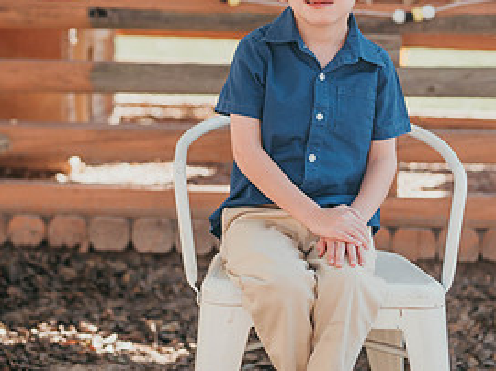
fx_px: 1288
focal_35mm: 90
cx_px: 255
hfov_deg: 21.8
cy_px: 80
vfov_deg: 16.3
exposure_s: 1/1600
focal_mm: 35
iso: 64
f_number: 1.6
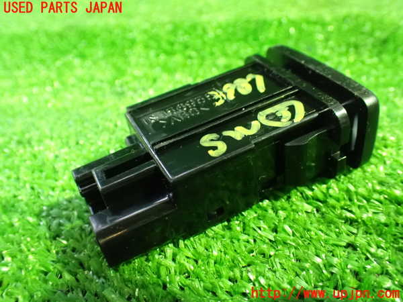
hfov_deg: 56.8
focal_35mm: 32
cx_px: 202
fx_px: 373
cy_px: 151
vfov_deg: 44.2
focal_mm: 5.79
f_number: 2.4
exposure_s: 1/30
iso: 1600
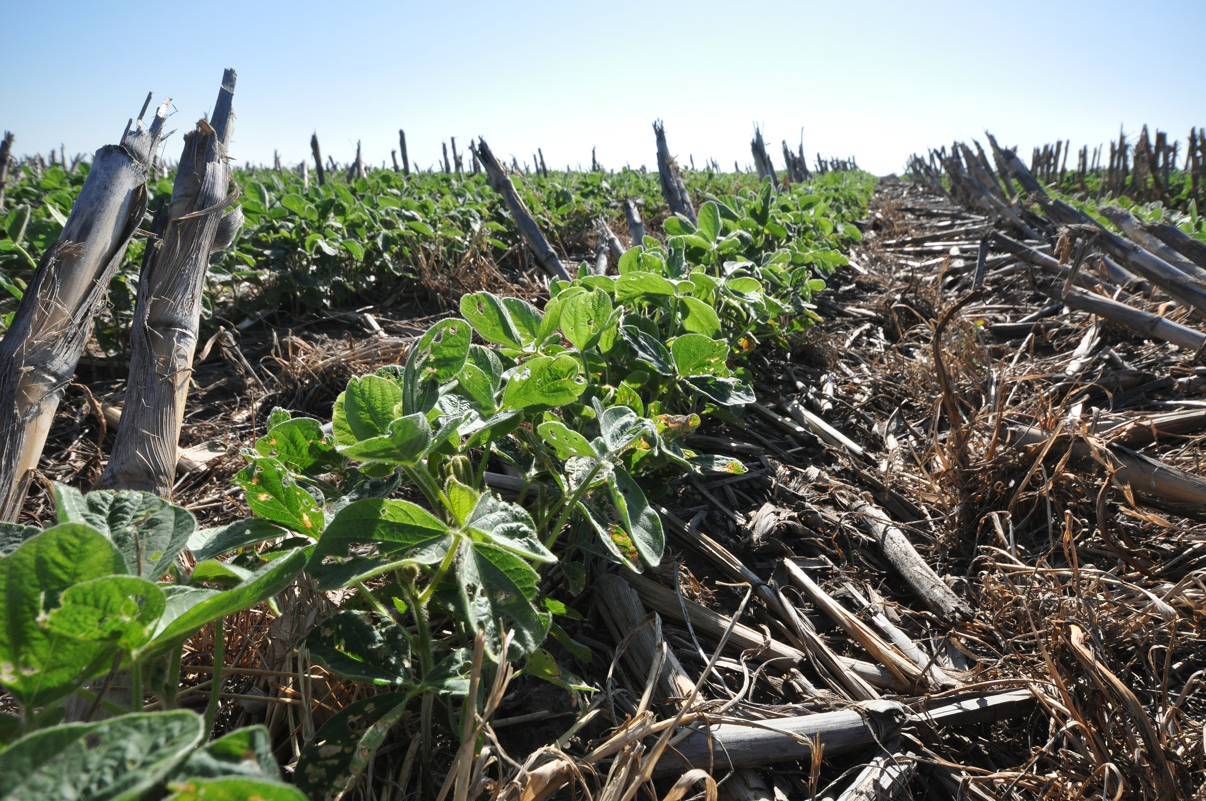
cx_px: 603
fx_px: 803
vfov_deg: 53.0
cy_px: 400
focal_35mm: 24
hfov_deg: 73.8
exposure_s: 1/640
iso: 800
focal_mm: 16
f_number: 13
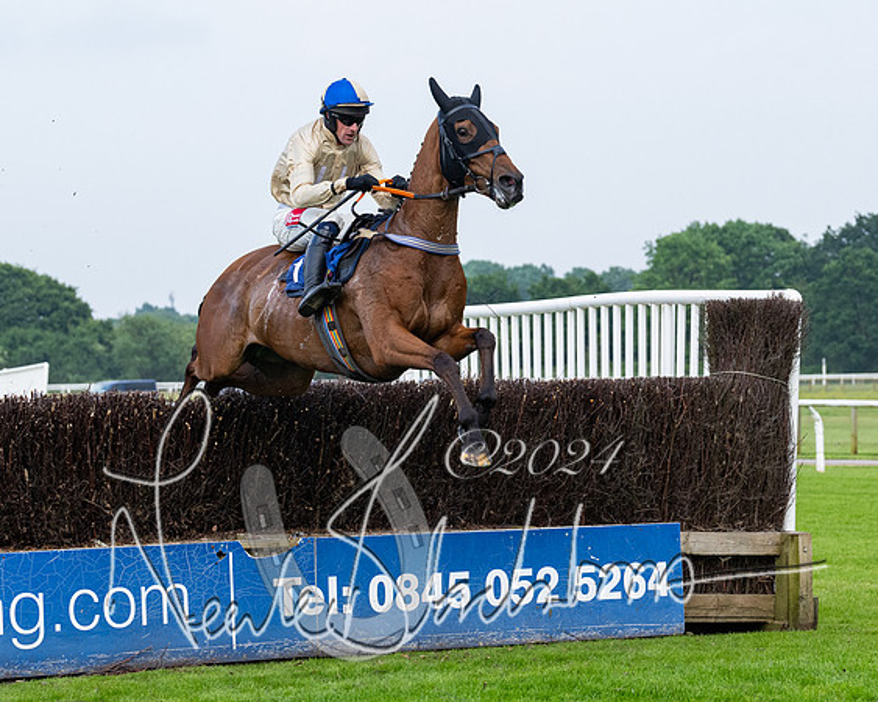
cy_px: 312
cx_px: 414
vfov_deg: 12.1
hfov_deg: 15.1
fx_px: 3310
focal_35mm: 127
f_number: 4
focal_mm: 70
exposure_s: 1/2000
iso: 800
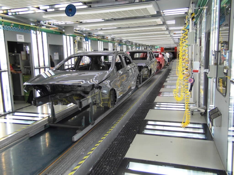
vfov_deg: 48.2
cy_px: 88
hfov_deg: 61.7
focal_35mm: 29
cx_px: 117
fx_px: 196
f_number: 3.2
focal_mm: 5.2
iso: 100
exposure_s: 1/80
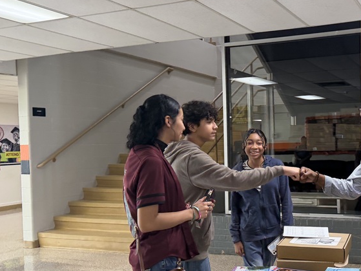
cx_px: 276
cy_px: 157
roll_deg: +0.1
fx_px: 459
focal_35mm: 44
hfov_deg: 41.5
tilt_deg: -7.5
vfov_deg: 32.8
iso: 400
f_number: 1.78
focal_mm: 6.76
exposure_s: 1/120
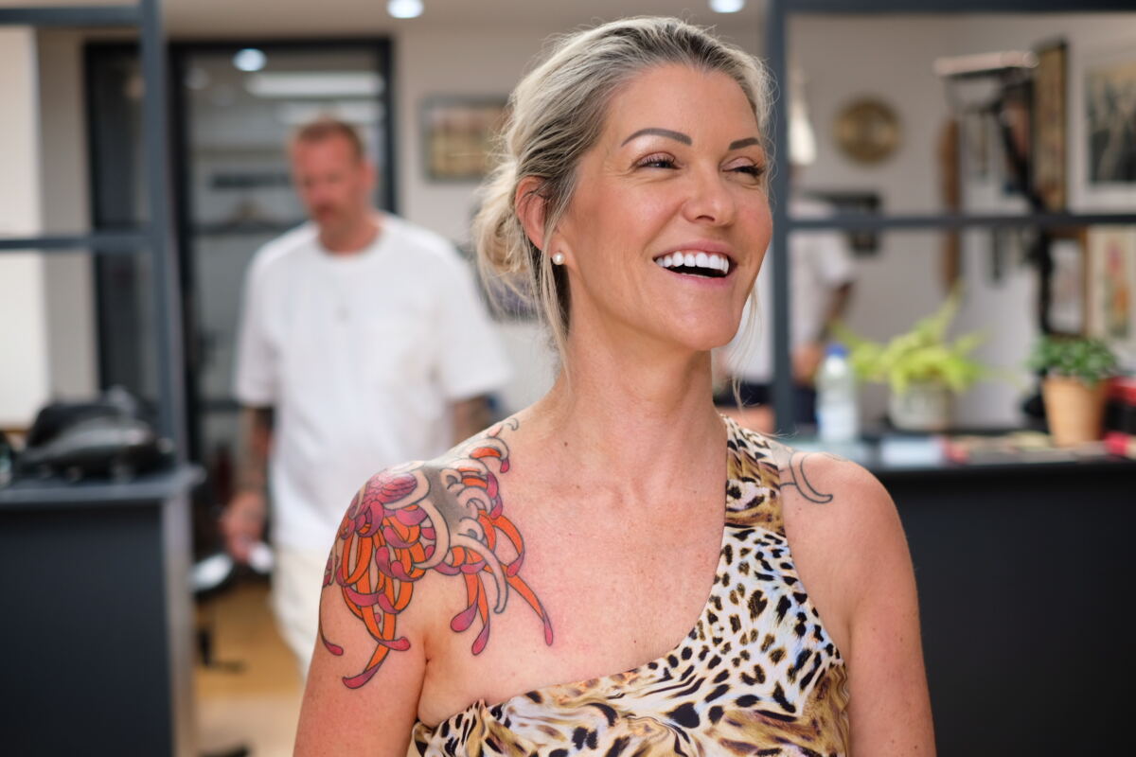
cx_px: 568
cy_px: 378
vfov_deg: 25.5
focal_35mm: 53
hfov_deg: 37.5
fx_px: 1672
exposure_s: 1/125
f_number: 2
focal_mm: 35
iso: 200
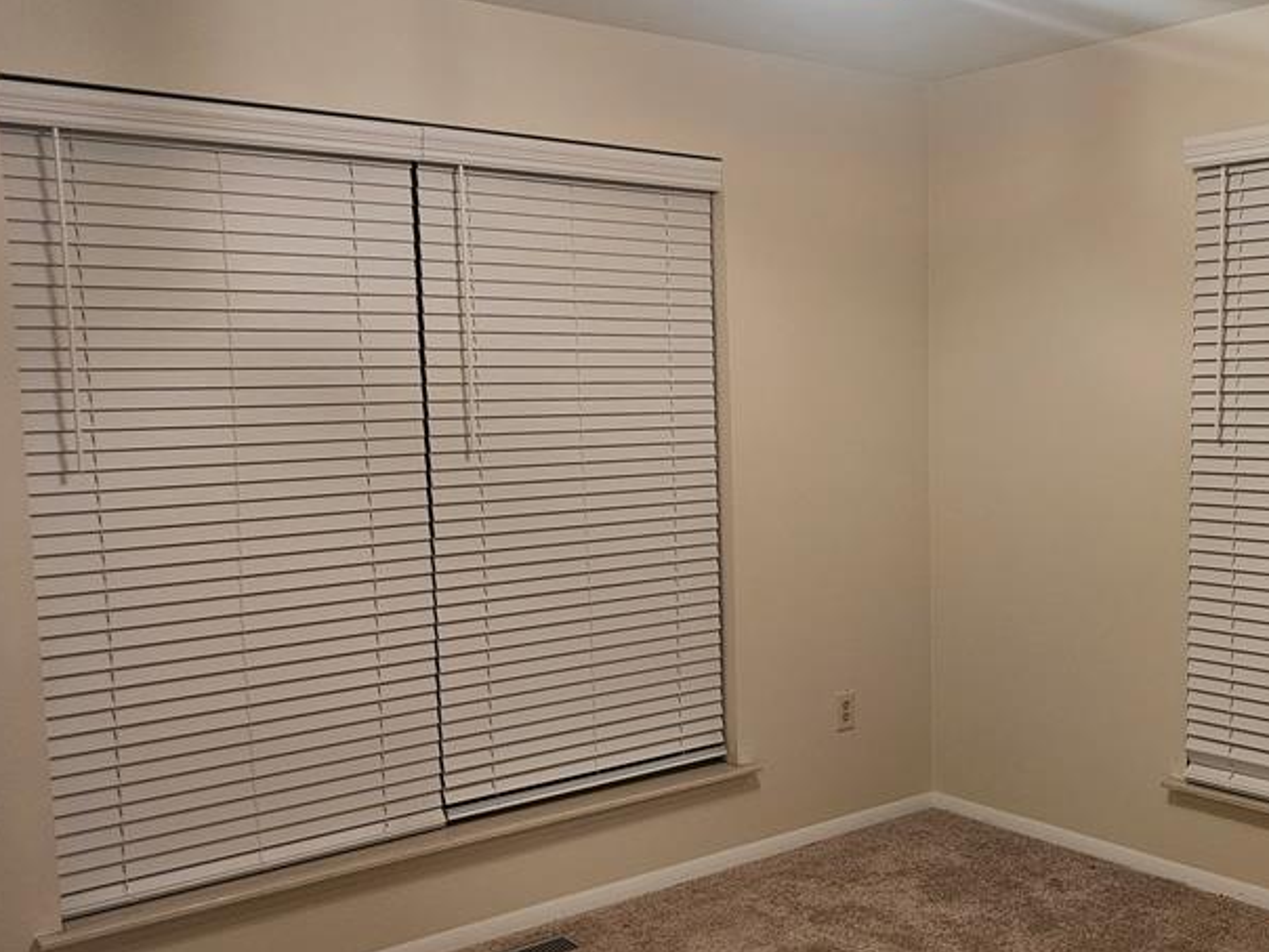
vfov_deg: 36.8
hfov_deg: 47.0
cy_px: 521
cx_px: 861
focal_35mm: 39
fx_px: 1430
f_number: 1.7
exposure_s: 1/120
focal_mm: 6.3
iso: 400
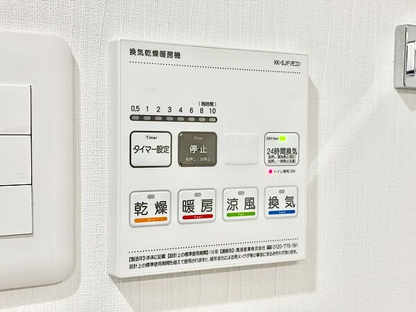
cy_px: 156
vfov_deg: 28.0
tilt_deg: -2.0
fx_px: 625
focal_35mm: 52
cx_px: 208
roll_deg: +0.2
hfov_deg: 36.8
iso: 50
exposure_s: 1/50
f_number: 1.6
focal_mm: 5.96
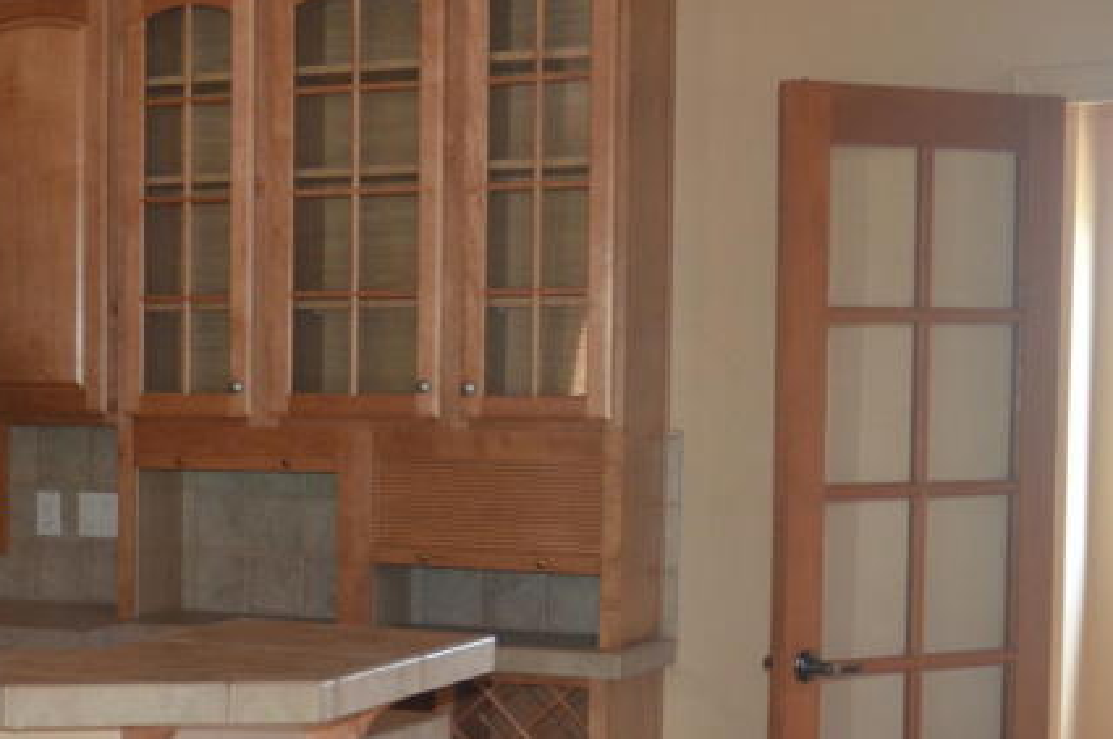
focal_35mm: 90
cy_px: 474
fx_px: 2778
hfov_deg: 20.6
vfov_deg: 15.1
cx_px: -355
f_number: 3.5
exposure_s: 1/60
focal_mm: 22
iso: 800
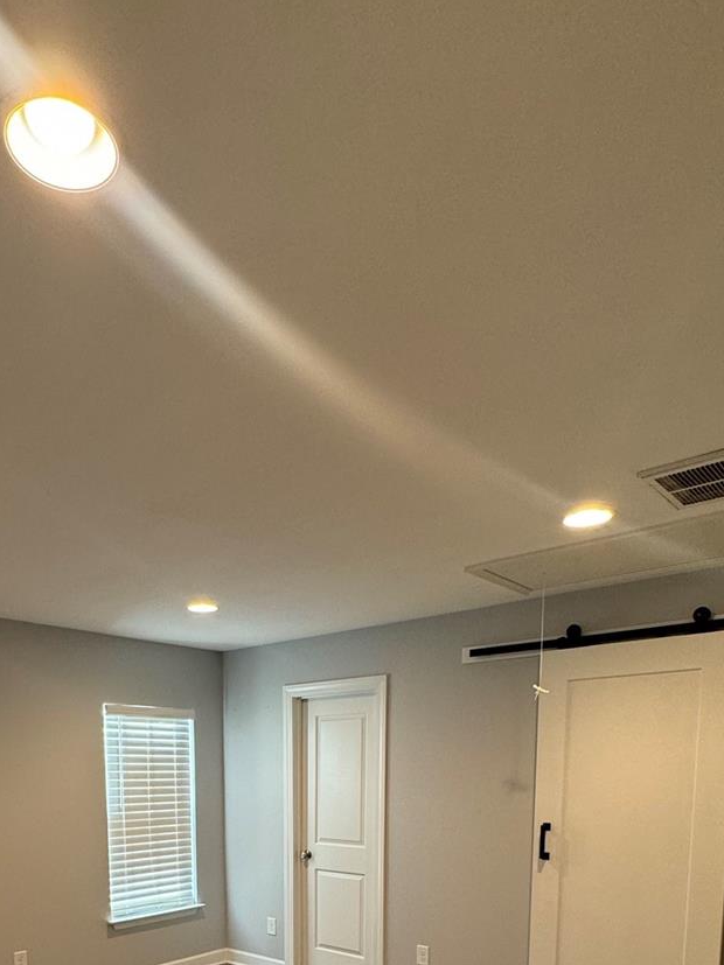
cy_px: 854
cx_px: 276
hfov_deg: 52.5
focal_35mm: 26
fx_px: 725
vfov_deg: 58.4
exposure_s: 1/60
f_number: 2.2
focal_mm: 2.22
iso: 200
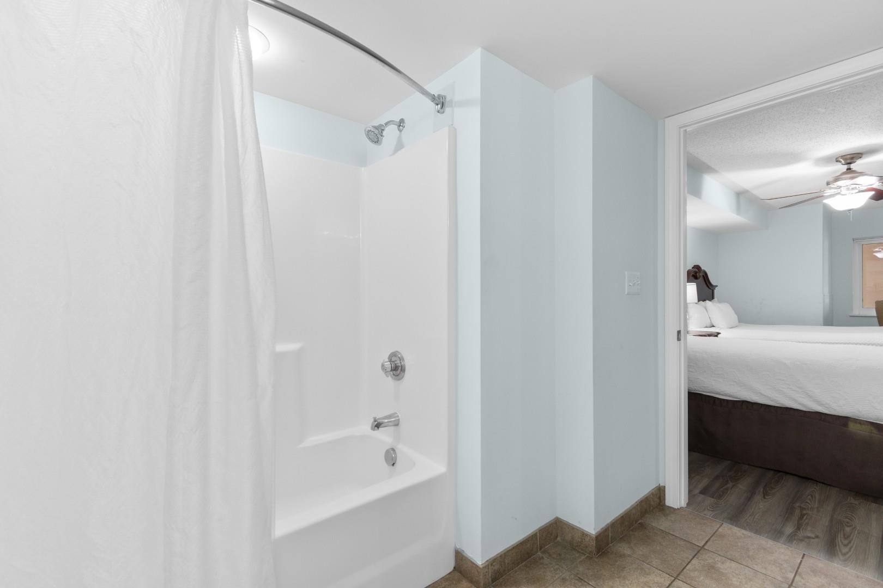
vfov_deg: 77.3
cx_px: 442
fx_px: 368
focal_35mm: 15
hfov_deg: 100.4
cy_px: 294
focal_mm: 10
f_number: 4.5
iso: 100
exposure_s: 1/3
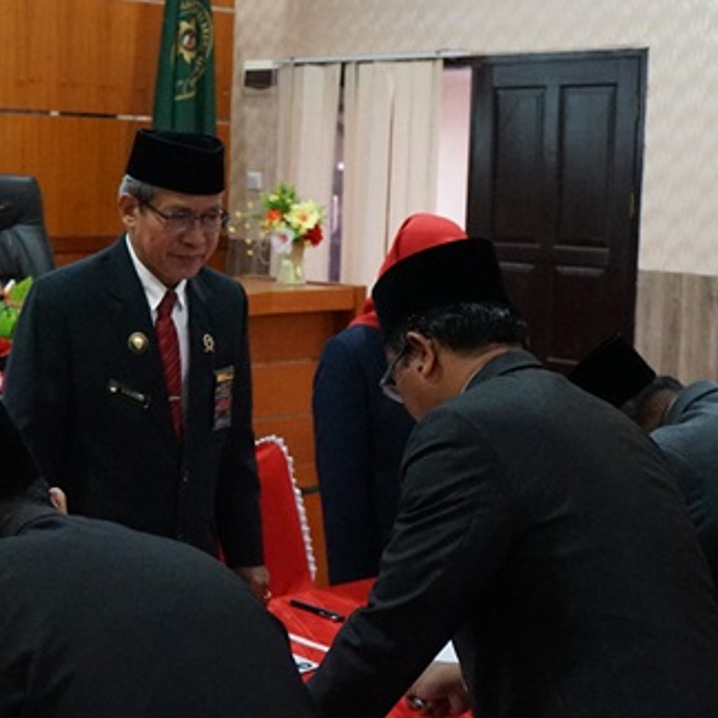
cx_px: 140
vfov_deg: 28.0
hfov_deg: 27.6
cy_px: 253
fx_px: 1431
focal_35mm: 61
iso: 8000
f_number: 5.6
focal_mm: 31
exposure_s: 1/125
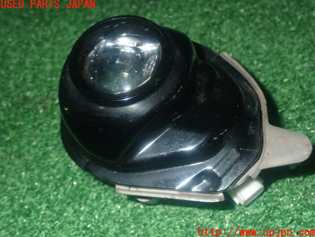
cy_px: 118
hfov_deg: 34.9
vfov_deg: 26.6
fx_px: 501
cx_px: 158
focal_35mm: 55
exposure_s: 1/50
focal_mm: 9.65
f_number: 10
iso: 800
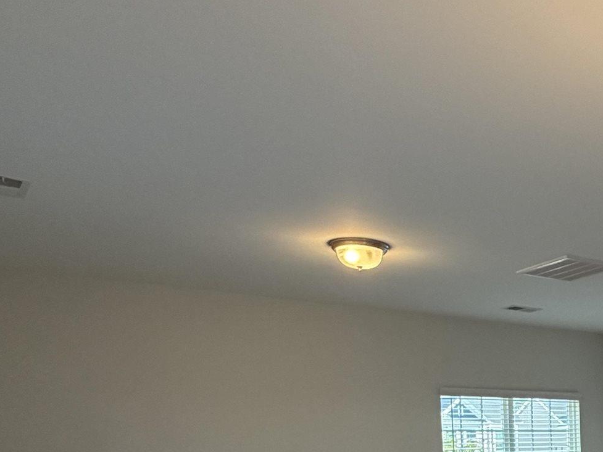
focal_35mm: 44
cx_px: 659
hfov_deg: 36.5
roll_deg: +1.8
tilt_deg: -4.6
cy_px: 503
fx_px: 767
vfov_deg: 29.5
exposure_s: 1/120
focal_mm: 2.22
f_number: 2.2
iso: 160
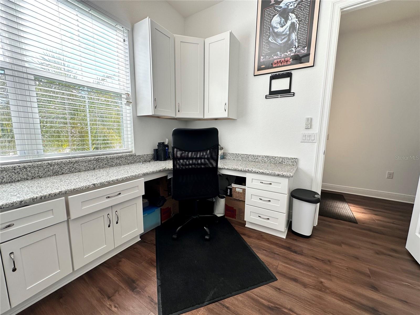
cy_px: 158
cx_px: 210
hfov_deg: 102.1
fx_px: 170
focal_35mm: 14
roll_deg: -2.3
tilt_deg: -7.4
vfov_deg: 85.7
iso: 40
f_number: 2.2
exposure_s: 1/156
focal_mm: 2.22
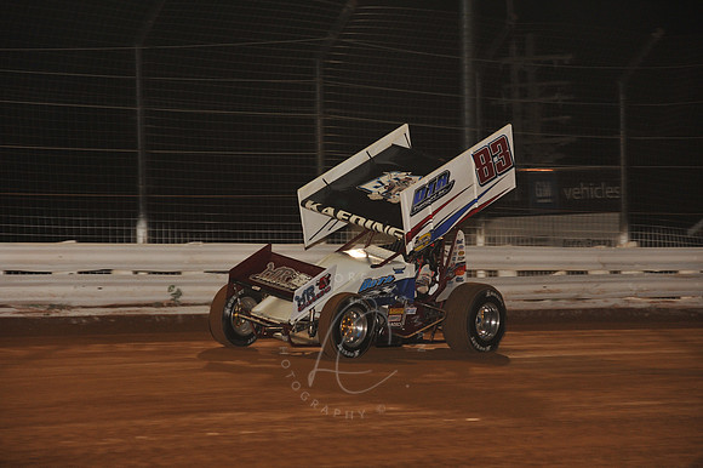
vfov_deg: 9.5
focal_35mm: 145
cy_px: 234
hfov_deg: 14.2
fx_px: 2830
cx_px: 352
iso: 1250
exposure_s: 1/320
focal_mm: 145
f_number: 6.3
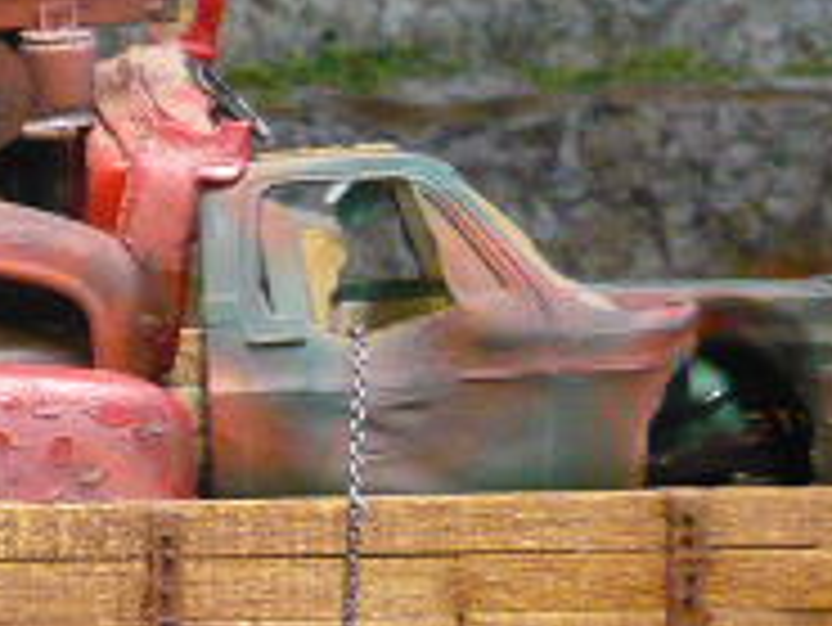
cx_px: -126
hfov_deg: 16.6
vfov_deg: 13.0
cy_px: 383
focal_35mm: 114
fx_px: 2742
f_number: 2.8
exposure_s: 1/40
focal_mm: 5.5
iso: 800
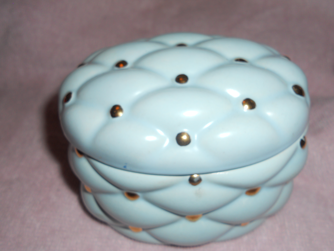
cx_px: 167
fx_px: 309
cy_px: 126
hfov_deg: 56.8
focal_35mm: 32
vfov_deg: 44.2
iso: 80
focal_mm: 5.8
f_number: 8.8
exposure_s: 1/25
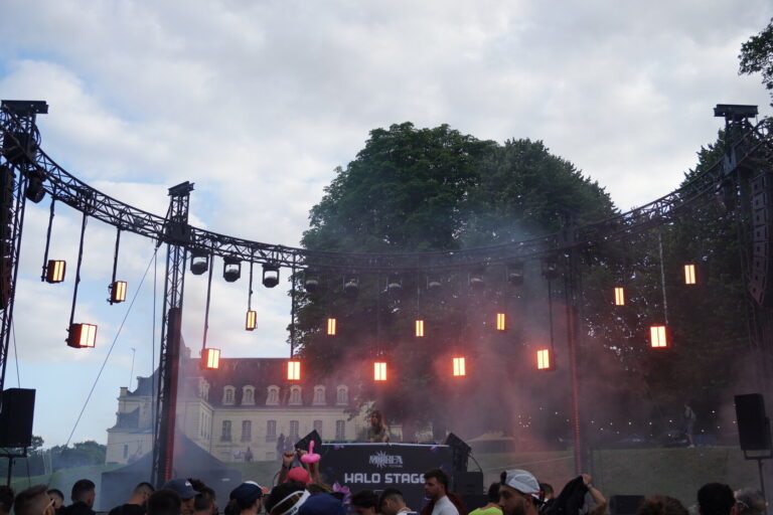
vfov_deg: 31.9
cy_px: 258
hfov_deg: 46.4
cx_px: 386
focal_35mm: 42
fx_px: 902
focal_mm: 28
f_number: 5.6
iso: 100
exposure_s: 1/250
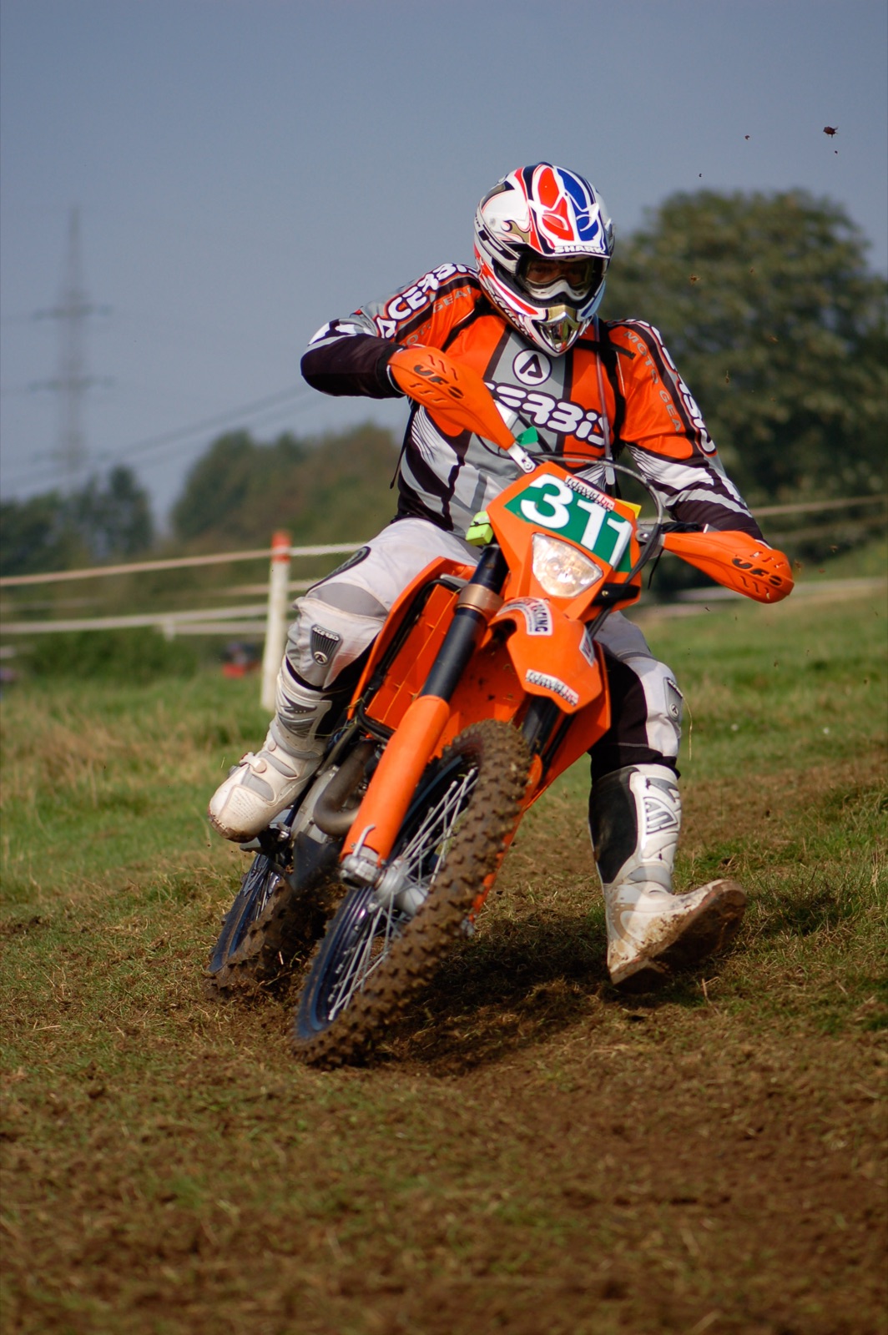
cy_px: 668
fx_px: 5837
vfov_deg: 13.1
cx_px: 444
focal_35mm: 158
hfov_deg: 8.7
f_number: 2.8
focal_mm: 105
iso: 200
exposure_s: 1/4000
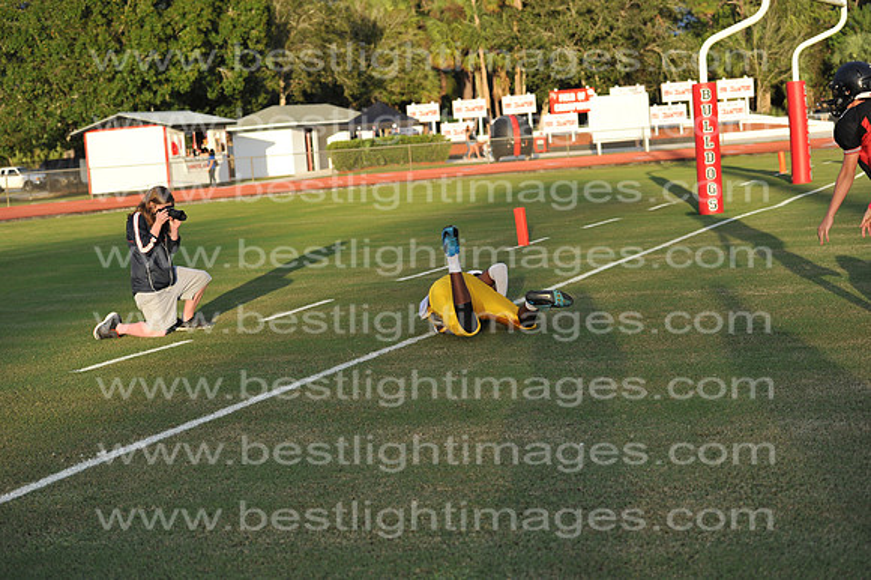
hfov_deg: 28.9
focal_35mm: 70
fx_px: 1693
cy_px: 290
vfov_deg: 19.4
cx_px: 436
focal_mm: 70
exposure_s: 1/2500
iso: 800
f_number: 3.5
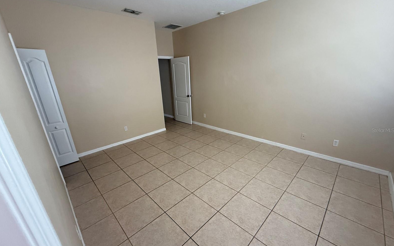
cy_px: 130
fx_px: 161
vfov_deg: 74.7
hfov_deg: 101.5
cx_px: 196
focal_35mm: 15
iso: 320
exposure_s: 1/90
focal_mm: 2.22
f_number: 2.2
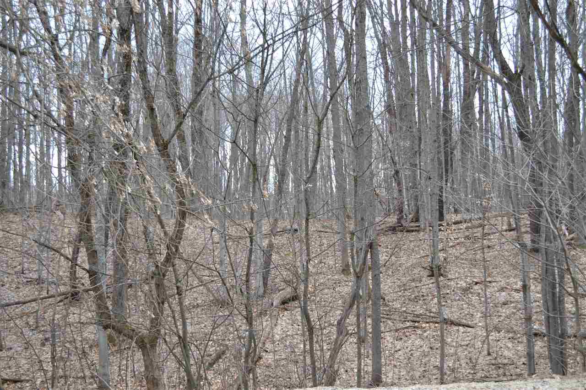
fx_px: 781
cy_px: 195
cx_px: 293
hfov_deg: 41.1
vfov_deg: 28.1
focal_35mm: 48
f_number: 4.8
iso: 400
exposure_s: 1/80
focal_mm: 32
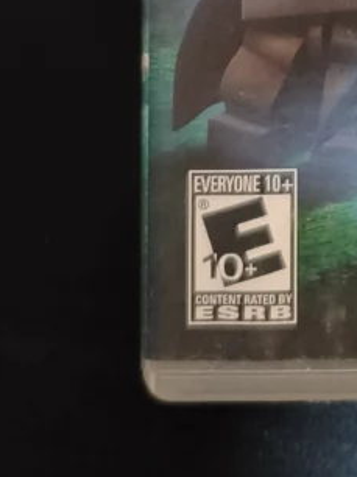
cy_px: -405
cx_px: 557
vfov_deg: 13.0
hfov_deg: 10.5
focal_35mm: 136
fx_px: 1873
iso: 640
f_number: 1.5
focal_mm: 4.95
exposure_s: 1/60
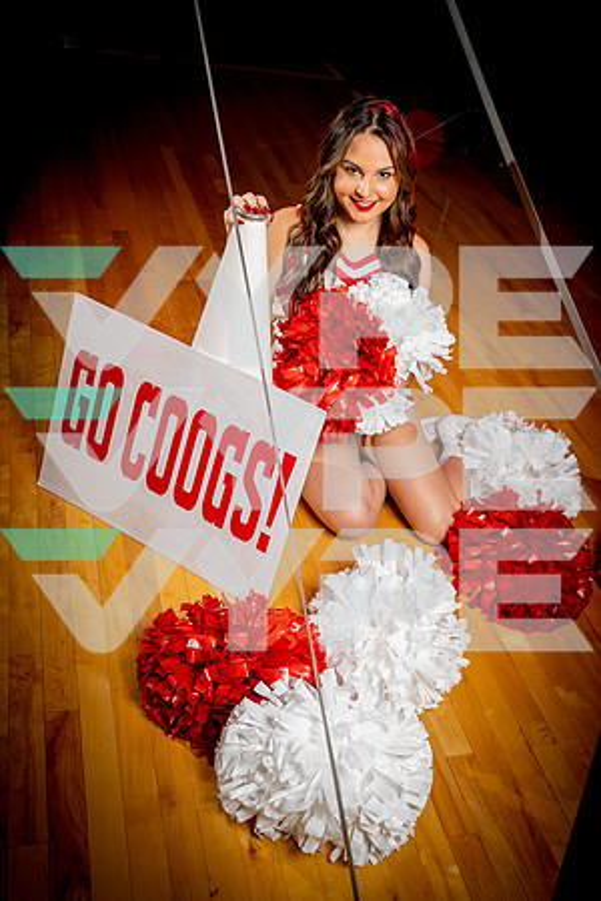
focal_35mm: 35
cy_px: 450
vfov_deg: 54.4
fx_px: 876
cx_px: 300
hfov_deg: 37.9
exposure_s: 1/250
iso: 400
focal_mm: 35
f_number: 4.5
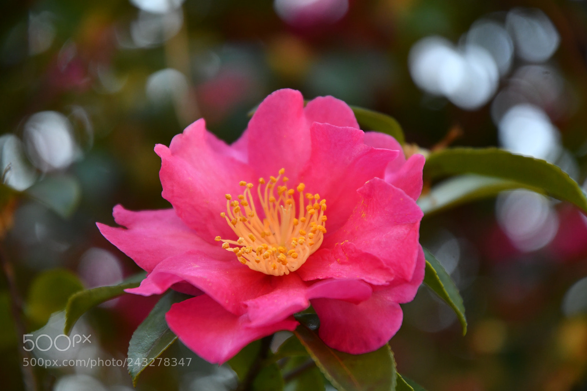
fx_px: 1956
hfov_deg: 17.1
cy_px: 196
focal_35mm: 120
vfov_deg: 11.4
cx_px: 294
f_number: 4
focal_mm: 80
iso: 720
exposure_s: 1/800
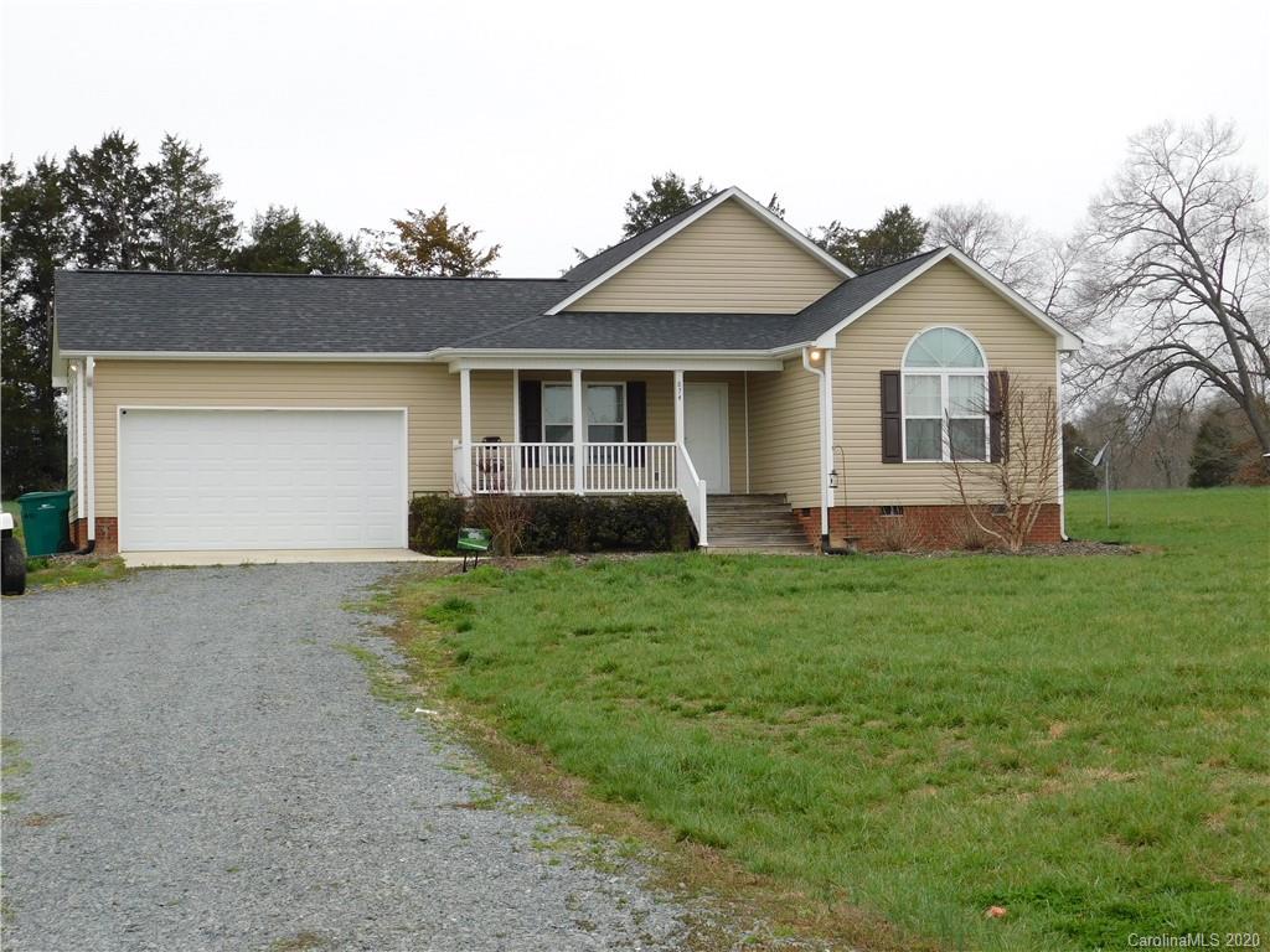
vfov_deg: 24.8
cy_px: 476
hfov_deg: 32.7
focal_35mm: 59
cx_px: 635
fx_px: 2165
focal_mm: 10.4
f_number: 4
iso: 125
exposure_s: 1/200
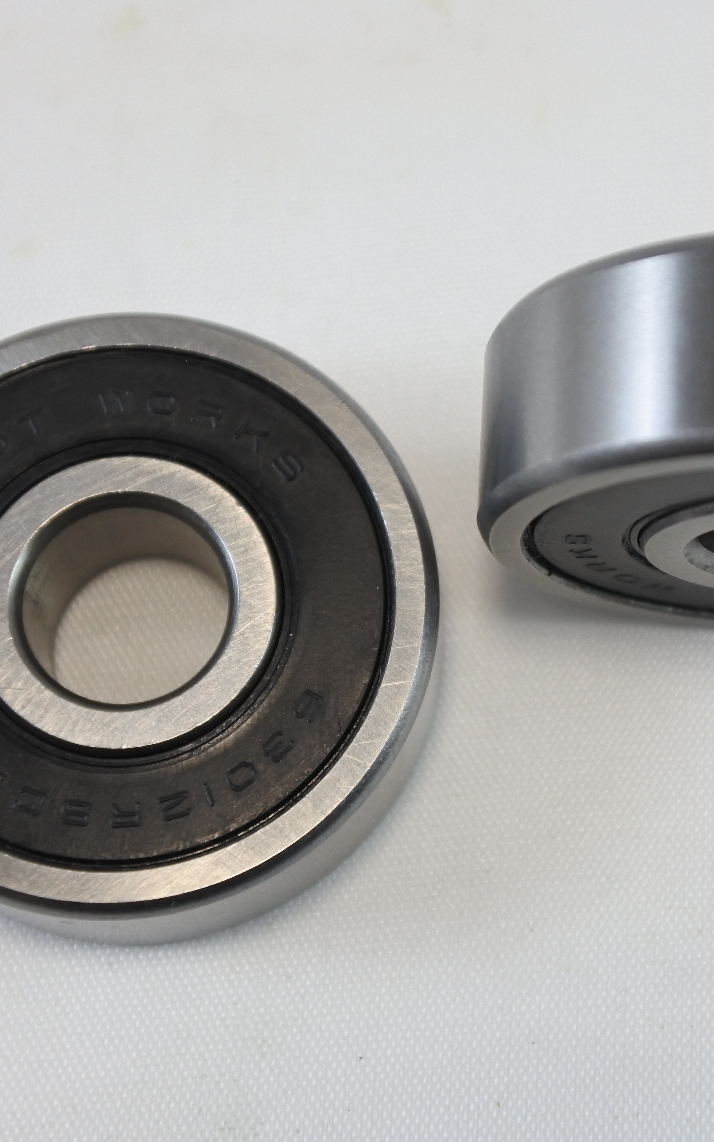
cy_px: 571
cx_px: 444
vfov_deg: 27.5
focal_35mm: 75
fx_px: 2335
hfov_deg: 17.4
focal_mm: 18.4
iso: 400
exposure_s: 1/160
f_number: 4.5
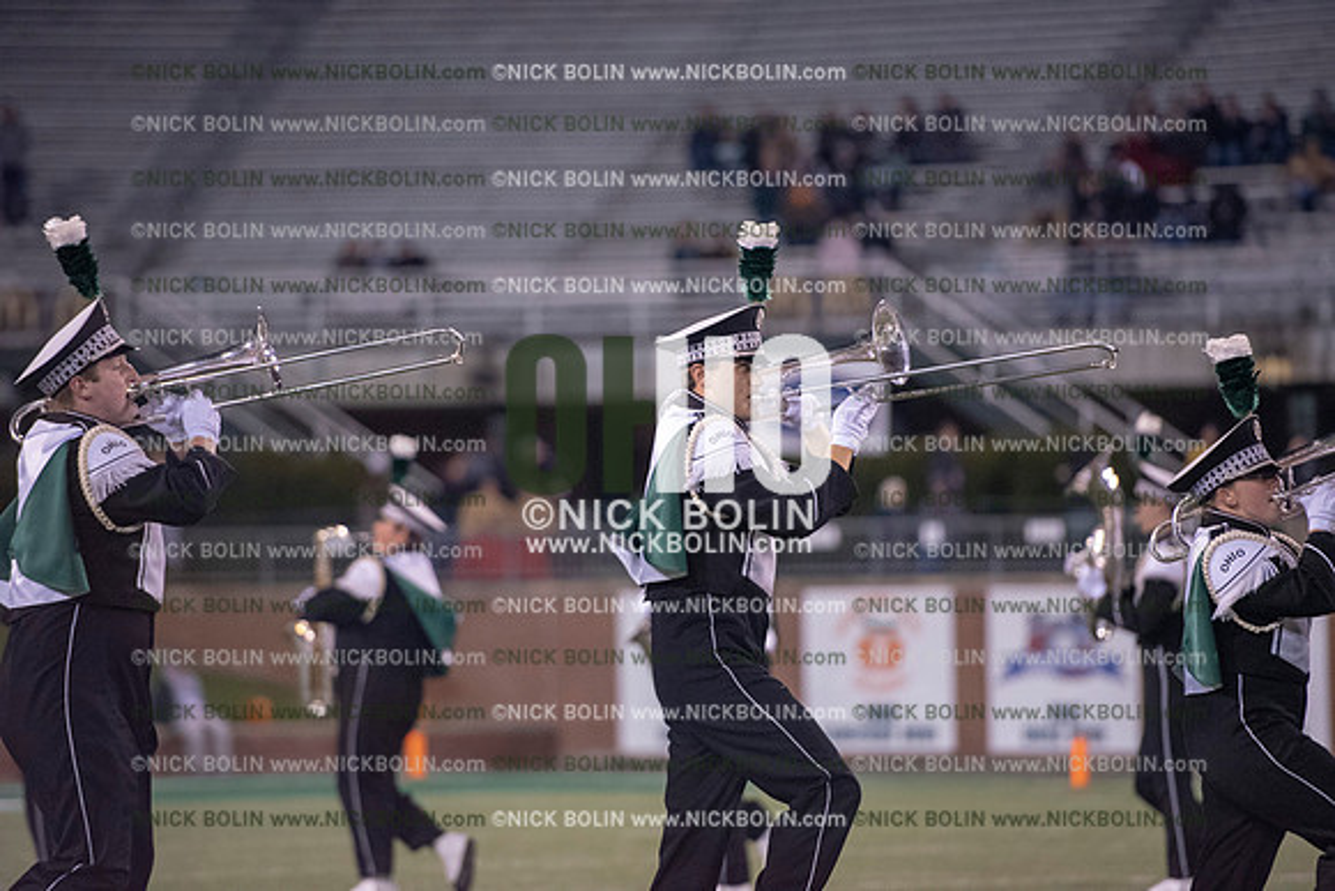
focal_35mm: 200
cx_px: 668
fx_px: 7418
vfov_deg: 6.9
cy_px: 446
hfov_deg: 10.3
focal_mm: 200
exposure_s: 1/1250
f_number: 3.2
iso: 5000
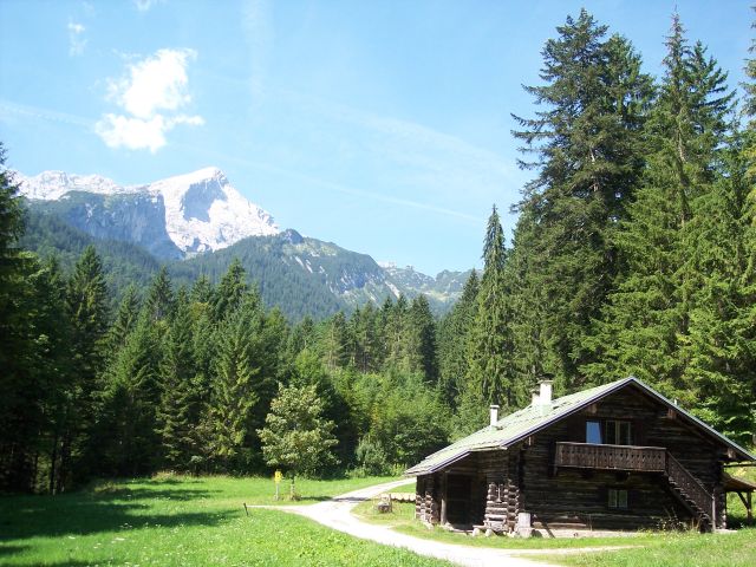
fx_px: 852
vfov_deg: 36.8
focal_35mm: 39
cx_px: 378
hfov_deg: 47.9
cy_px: 284
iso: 100
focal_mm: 8
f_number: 3.4
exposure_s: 1/350
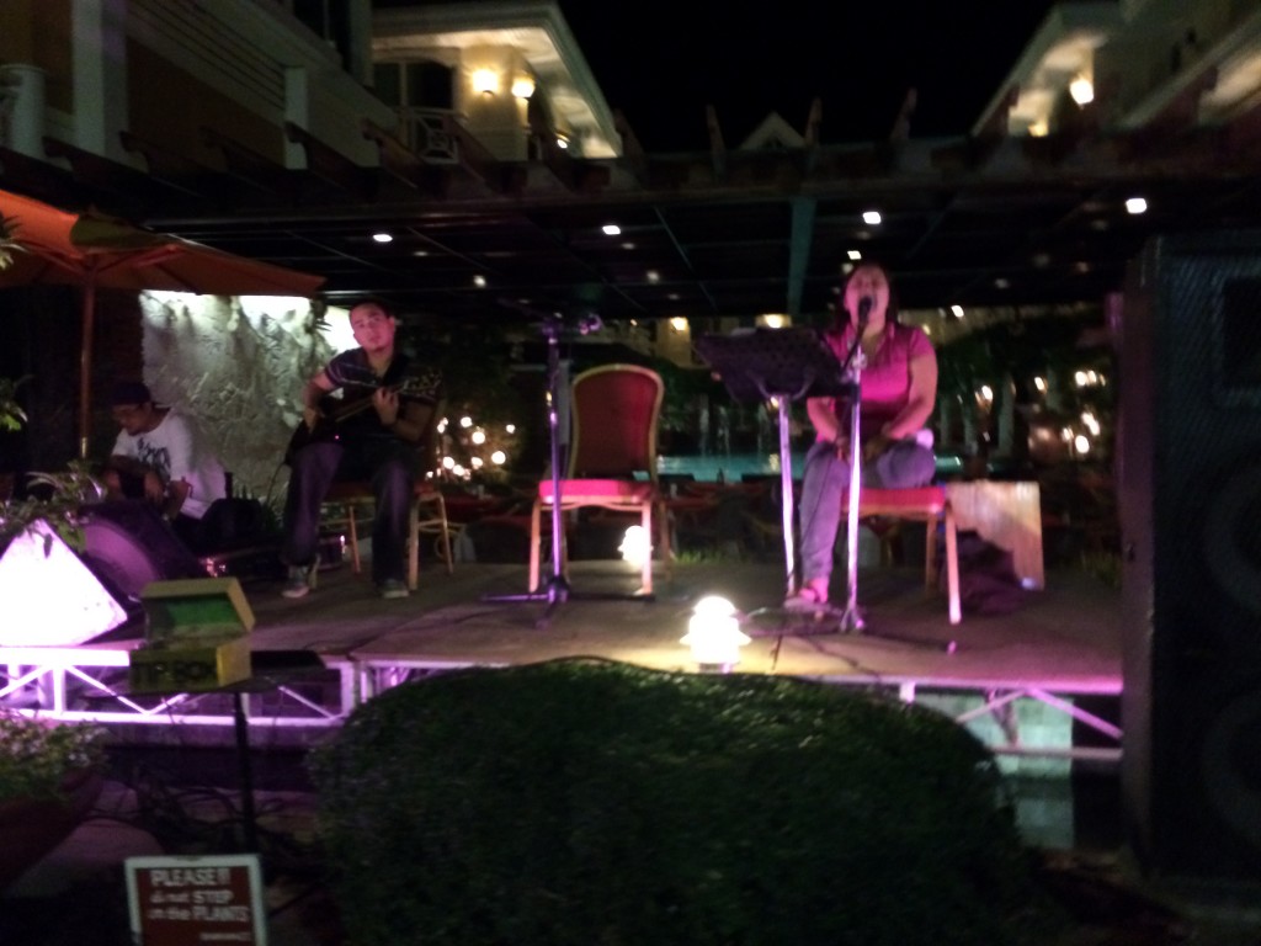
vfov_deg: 46.8
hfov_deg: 60.0
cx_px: 630
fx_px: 1093
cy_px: 473
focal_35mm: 30
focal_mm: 4.12
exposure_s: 1/15
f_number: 2.2
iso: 320
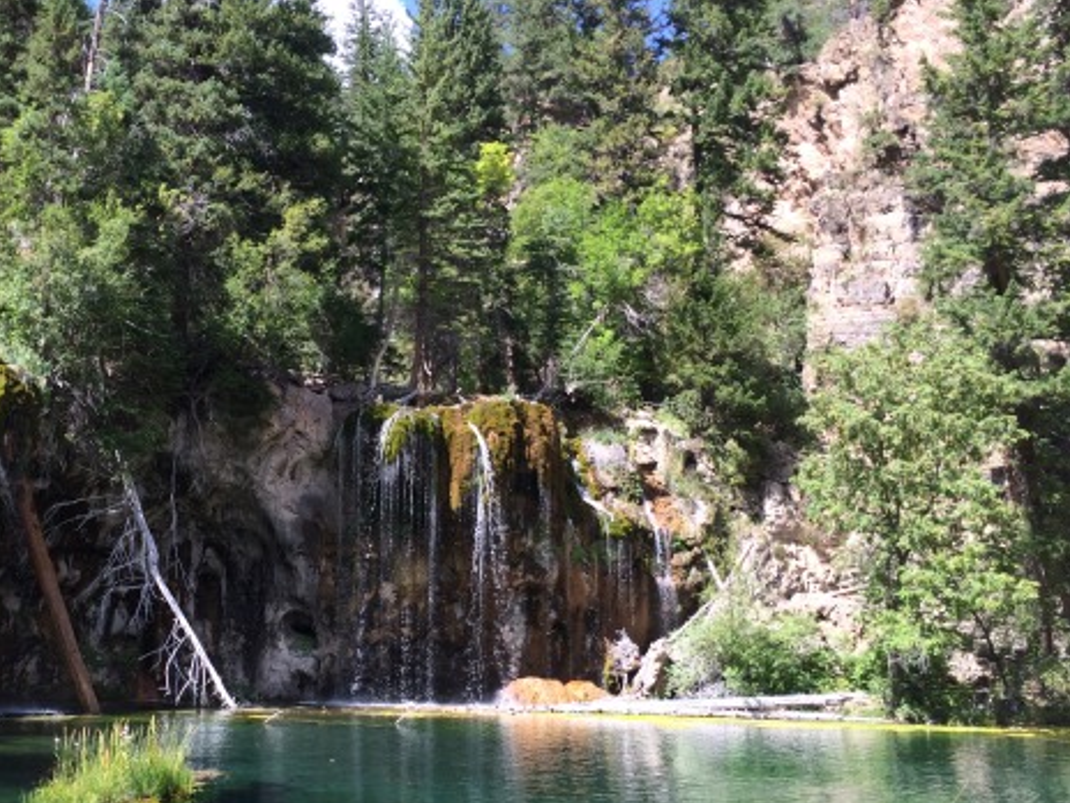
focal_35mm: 40
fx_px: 1236
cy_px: 434
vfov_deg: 35.9
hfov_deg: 46.3
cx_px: 383
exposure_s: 1/578
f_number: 2.2
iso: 32
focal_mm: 4.15
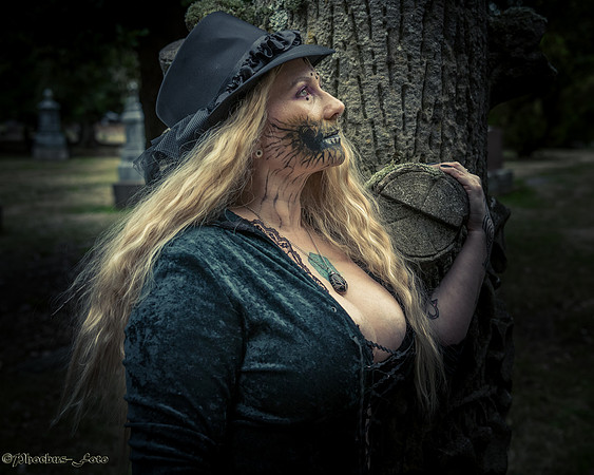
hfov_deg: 40.2
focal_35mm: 46
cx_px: 326
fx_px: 811
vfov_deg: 32.6
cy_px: 232
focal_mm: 40
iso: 2000
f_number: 4
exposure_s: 1/400
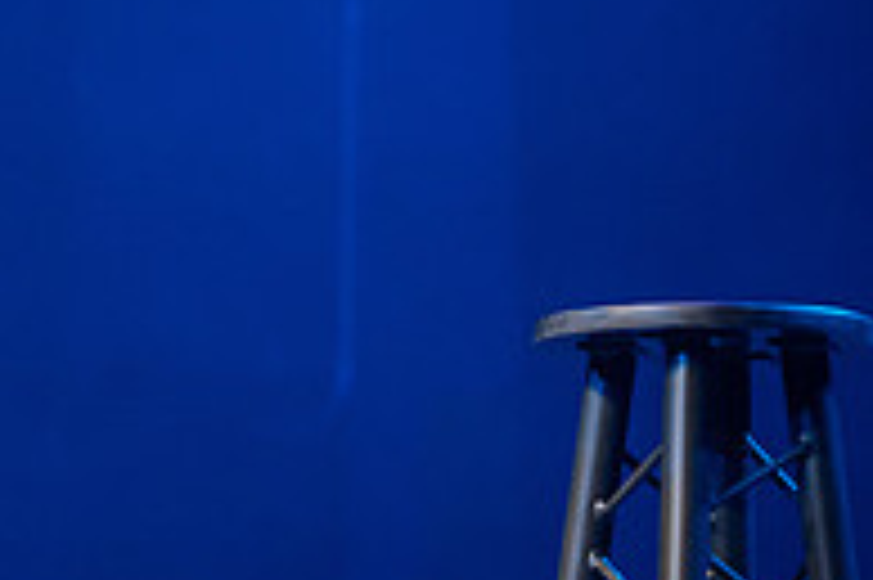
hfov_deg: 4.7
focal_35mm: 434
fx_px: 10515
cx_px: -428
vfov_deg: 3.2
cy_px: 115
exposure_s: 1/200
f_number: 2.8
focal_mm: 145
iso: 640
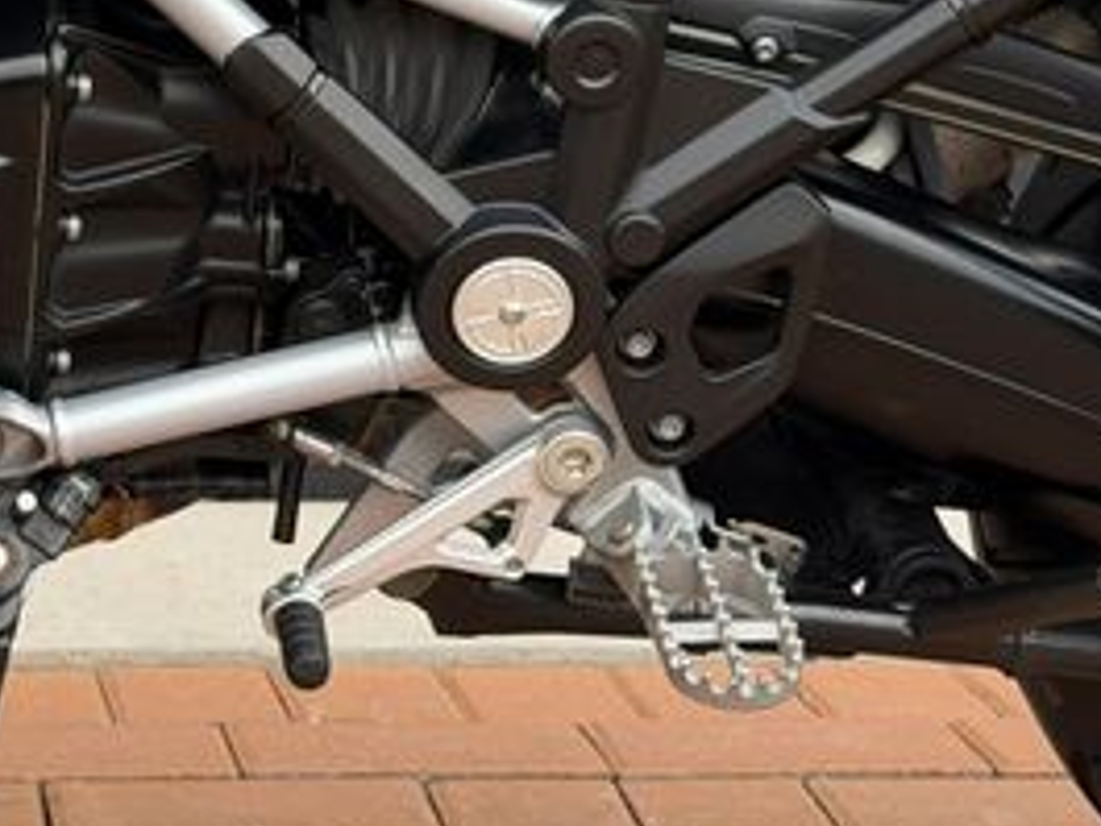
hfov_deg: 16.5
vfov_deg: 12.5
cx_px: -66
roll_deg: +0.9
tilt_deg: -4.4
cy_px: -145
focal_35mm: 116
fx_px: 3691
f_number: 1.78
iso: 64
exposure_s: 1/846
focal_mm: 6.76
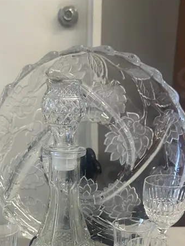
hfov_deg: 26.5
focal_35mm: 55
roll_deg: +1.1
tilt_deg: -23.9
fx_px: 392
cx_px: 69
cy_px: 234
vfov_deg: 32.7
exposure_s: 1/100
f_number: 1.78
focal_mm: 6.86
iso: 200
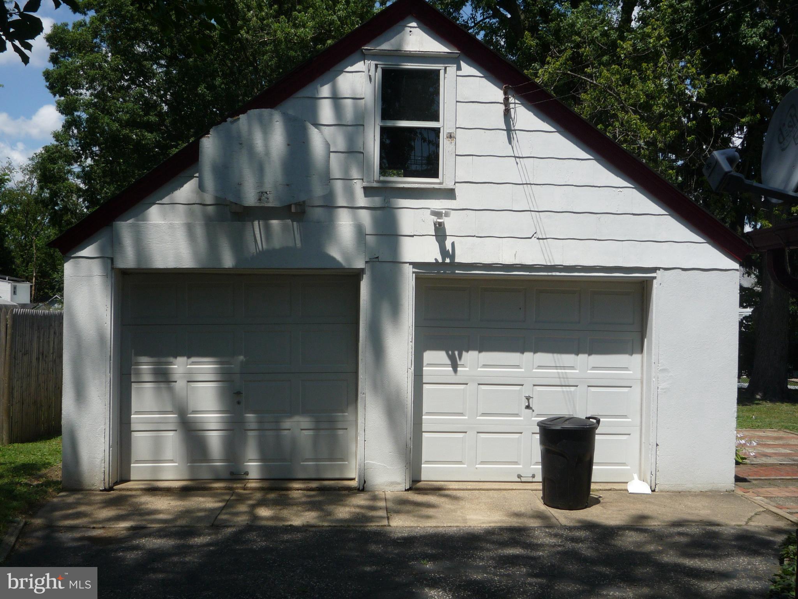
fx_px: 830
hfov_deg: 51.4
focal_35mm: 36
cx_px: 399
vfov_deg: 39.7
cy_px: 300
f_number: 5.6
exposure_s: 1/500
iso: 100
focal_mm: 6.3
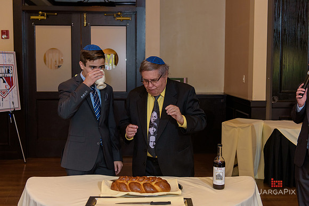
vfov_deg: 28.1
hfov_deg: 41.1
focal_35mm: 48
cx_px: 154
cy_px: 103
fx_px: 412
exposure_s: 1/125
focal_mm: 48
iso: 1600
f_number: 3.2
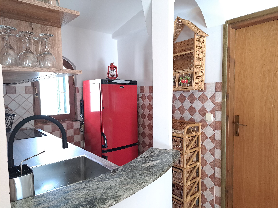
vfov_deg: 56.8
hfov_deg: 71.6
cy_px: 104
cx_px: 139
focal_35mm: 24
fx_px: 193
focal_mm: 5.23
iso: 640
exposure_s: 1/50
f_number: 1.8
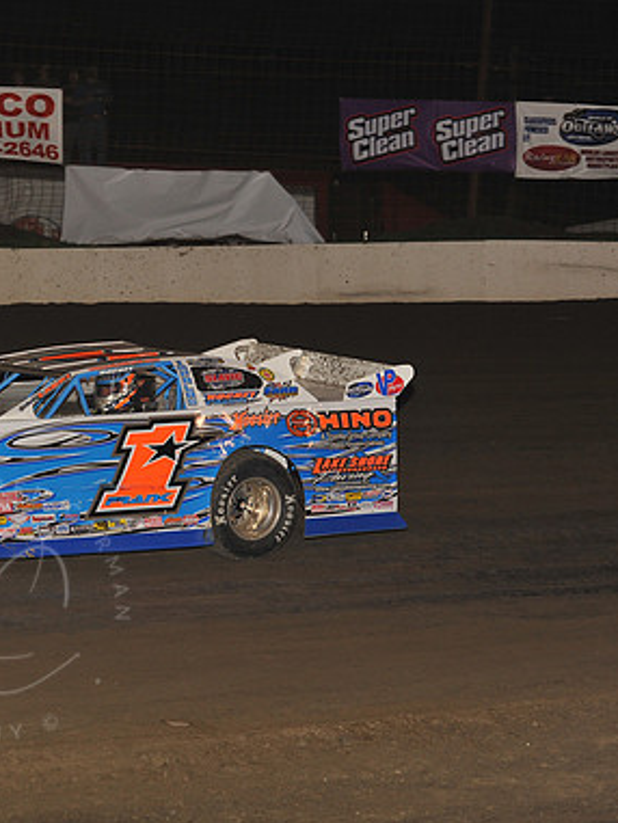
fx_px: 2784
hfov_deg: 12.5
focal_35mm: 117
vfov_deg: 16.8
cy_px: 410
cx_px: -2
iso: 800
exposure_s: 1/320
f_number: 6.3
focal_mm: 80
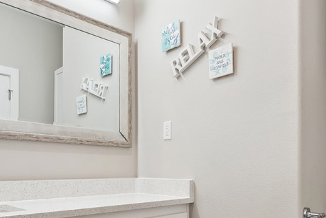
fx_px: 290
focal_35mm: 32
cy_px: 171
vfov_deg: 39.7
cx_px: 168
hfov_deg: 58.7
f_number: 10
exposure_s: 1/6
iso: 200
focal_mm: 14
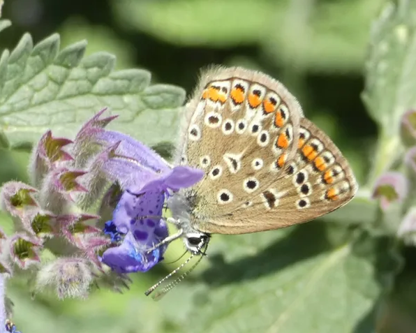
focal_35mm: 154
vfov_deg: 10.0
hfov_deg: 12.5
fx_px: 1896
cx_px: 216
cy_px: 167
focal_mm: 26.3
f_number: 5.4
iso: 80
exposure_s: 1/80
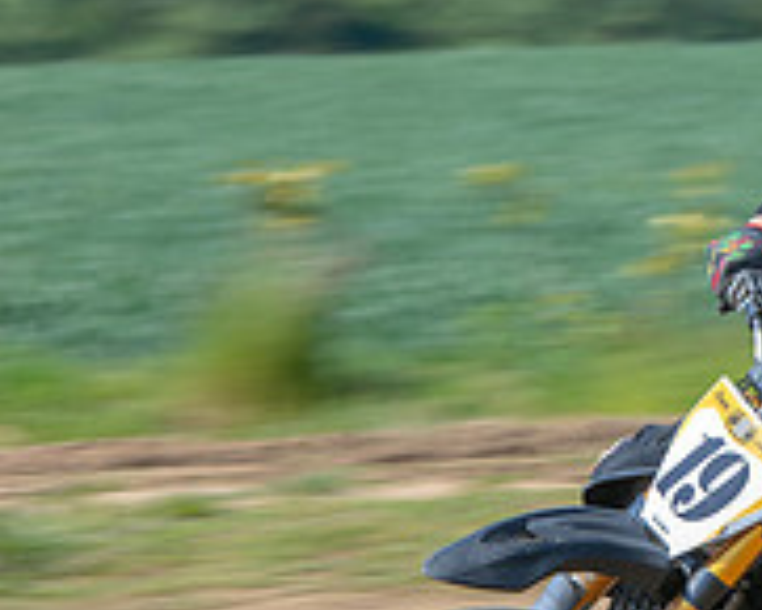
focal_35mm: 722
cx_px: 880
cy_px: 330
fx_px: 16292
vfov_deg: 2.1
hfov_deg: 2.7
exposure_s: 1/160
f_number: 8
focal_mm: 160
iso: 200
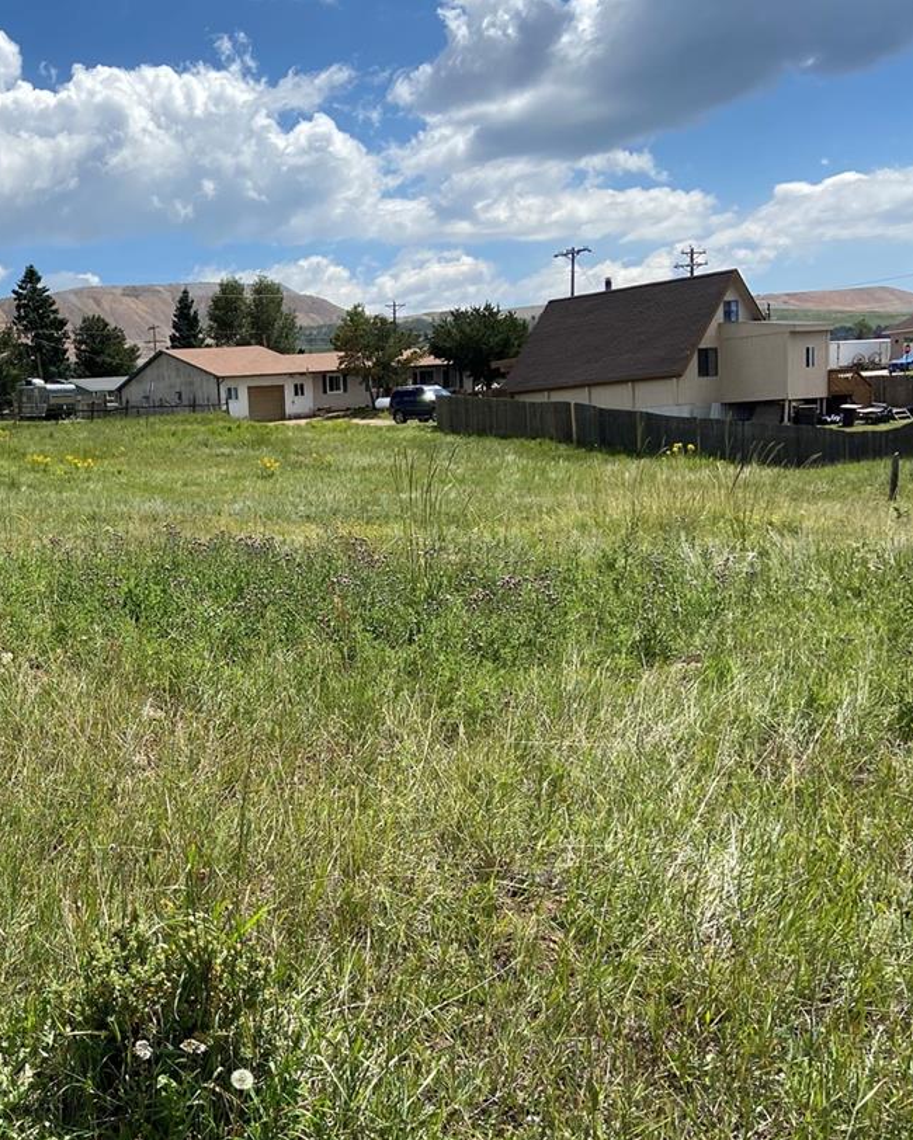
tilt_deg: -7.7
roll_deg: +4.5
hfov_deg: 31.9
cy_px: 644
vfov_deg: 41.1
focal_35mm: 45
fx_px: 1519
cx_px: 103
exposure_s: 1/3497
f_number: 1.8
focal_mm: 4.25
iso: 32
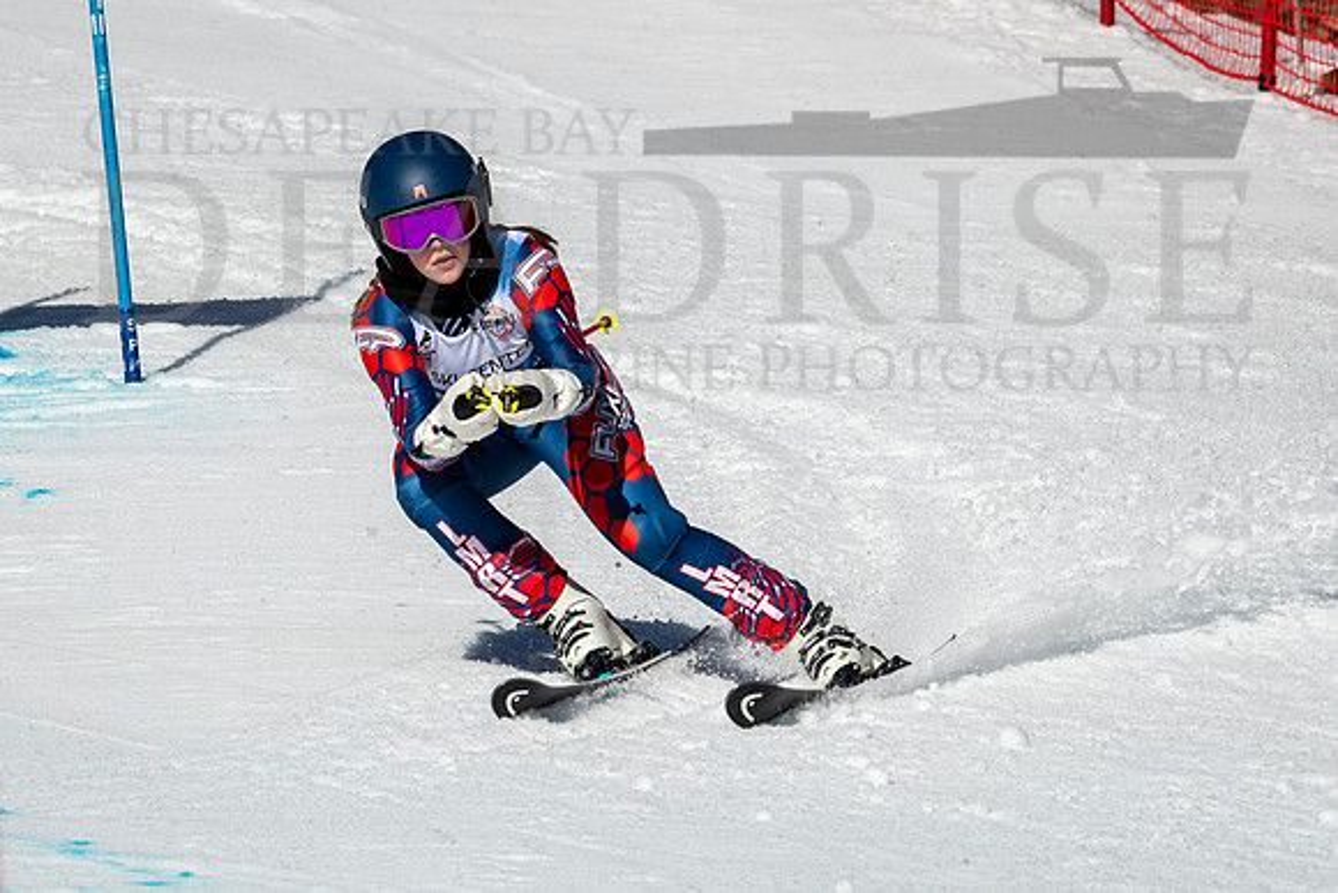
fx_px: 38620
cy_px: 369
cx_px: 509
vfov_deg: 1.3
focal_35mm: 1039
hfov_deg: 2.0
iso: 200
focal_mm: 400
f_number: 8
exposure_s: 1/2000
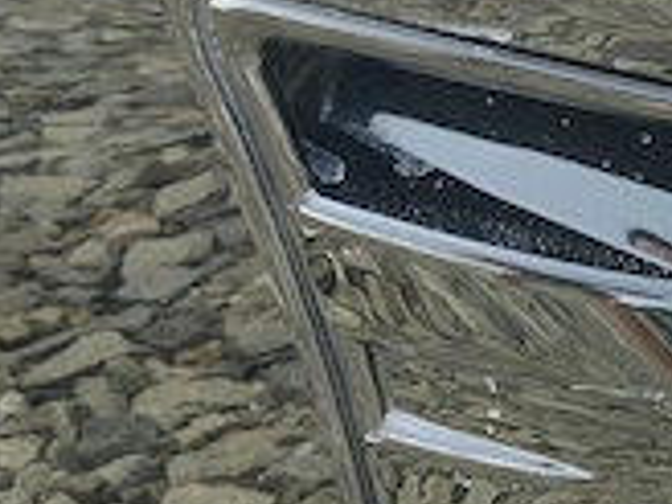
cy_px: -25
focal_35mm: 88
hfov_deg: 20.8
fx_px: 1708
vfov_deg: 16.4
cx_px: 795
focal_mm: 5.56
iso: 126
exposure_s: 1/100
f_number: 1.8
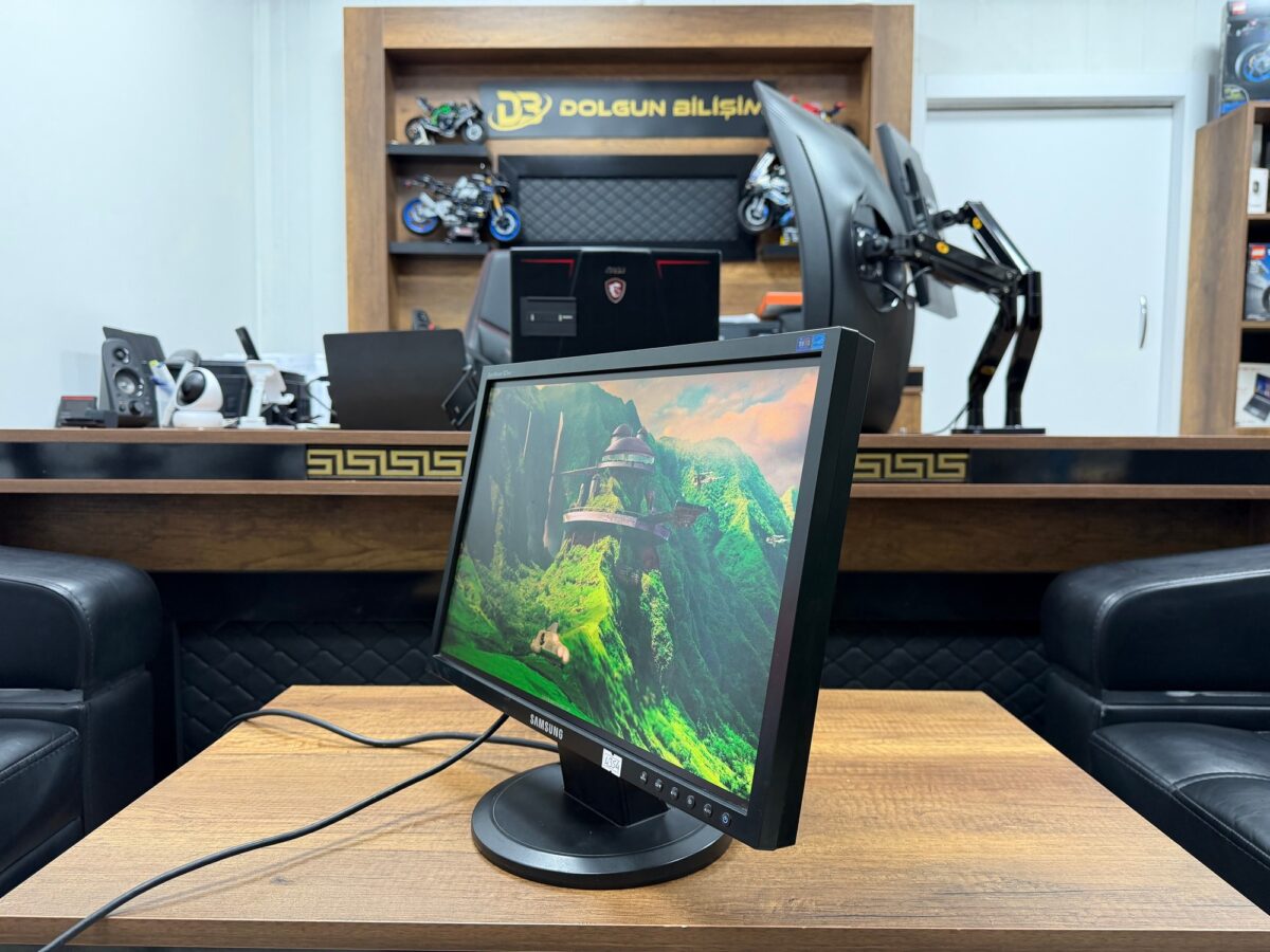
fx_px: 881
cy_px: 476
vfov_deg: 56.8
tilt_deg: -3.2
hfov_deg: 71.6
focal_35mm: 24
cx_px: 635
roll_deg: -0.3
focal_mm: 6.76
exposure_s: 1/50
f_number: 1.78
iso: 200
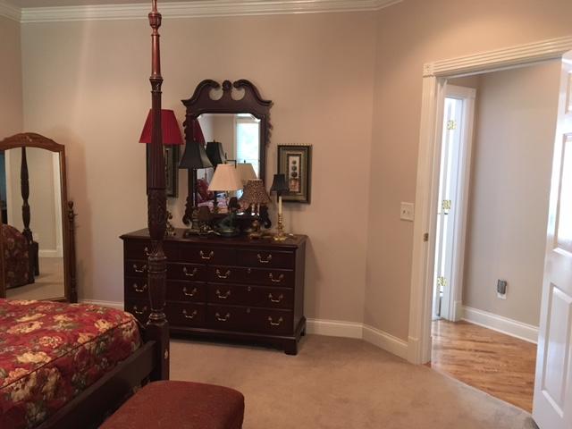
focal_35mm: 29
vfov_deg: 48.2
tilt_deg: -7.5
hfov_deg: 61.7
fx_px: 479
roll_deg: -0.6
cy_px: 214
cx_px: 286
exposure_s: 1/30
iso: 160
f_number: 2.2
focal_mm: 4.15
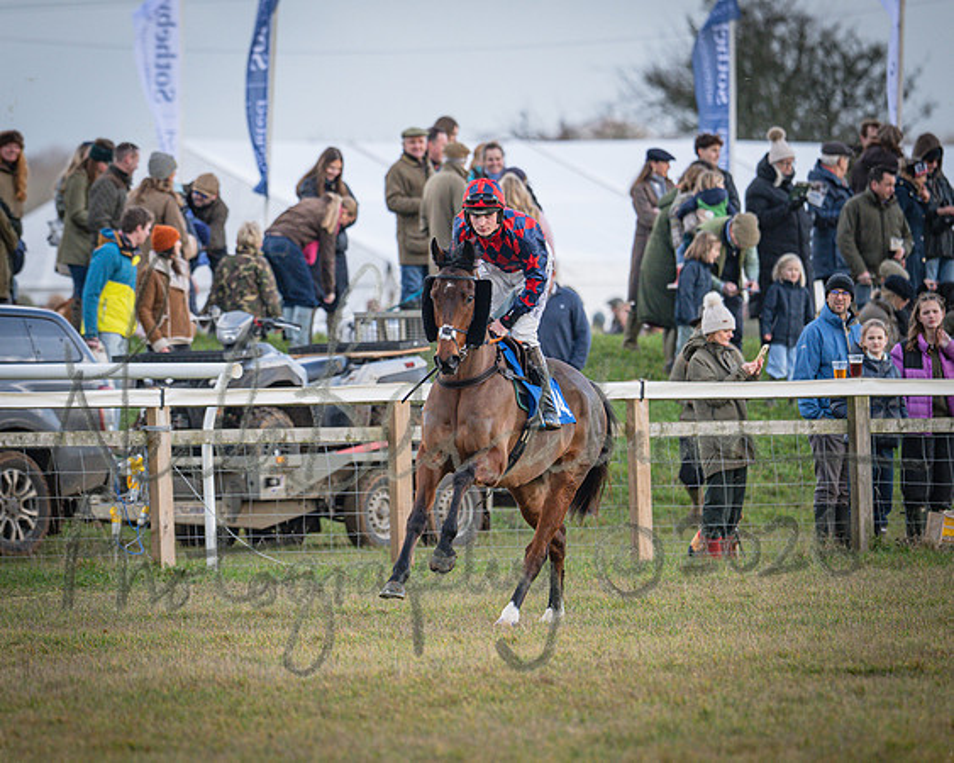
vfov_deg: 2.3
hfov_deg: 2.9
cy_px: 313
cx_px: 396
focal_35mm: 665
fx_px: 18774
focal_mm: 400
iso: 800
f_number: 5
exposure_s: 1/1250
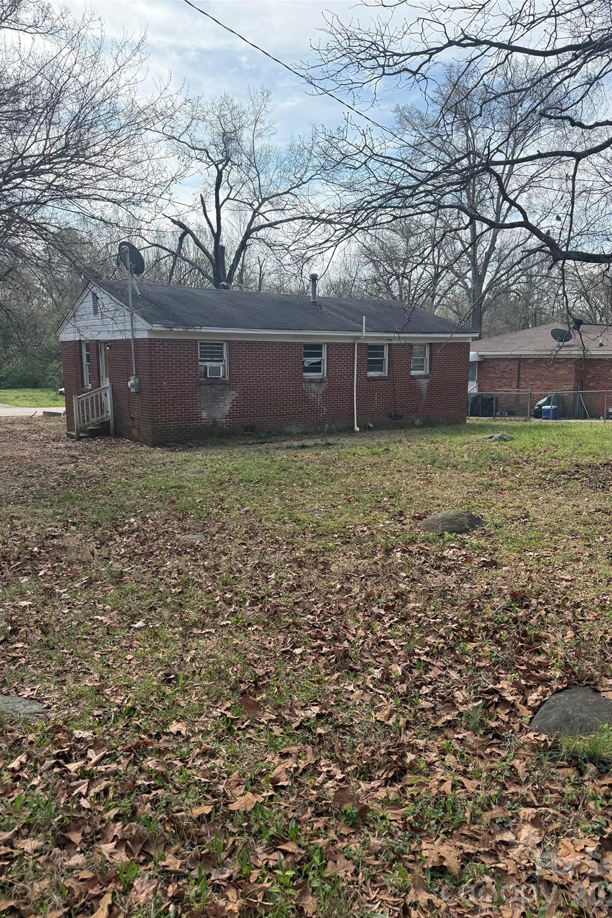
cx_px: 298
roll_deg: -0.5
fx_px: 638
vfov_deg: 71.5
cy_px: 459
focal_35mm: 25
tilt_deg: -9.0
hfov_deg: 51.3
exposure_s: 1/3021
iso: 100
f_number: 1.78
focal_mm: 6.76
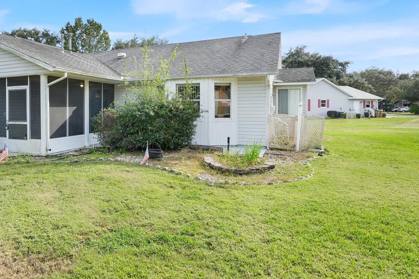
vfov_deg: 49.1
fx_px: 302
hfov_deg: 66.4
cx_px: 121
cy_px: 108
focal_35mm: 26
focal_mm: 16
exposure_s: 1/60
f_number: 9
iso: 250
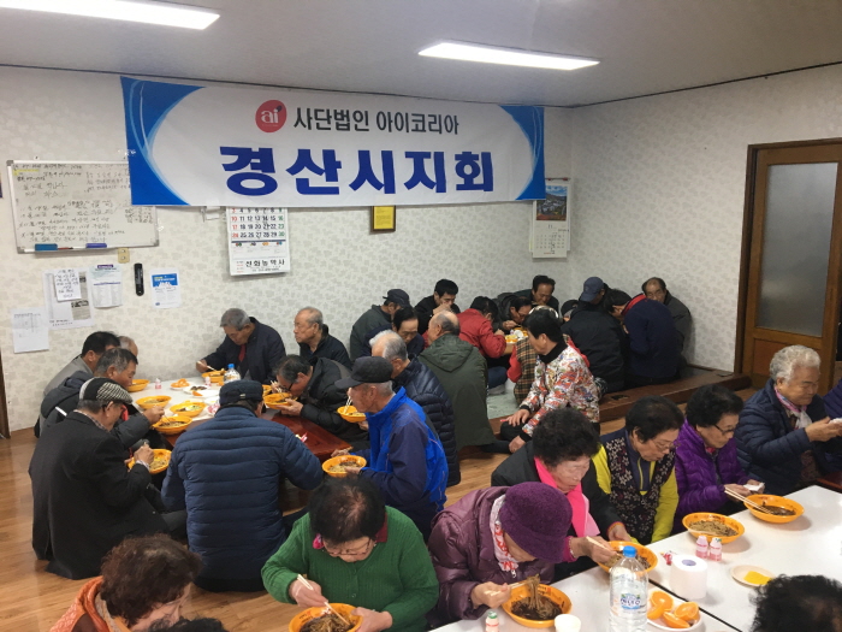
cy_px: 316
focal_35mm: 29
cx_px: 421
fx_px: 705
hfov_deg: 61.7
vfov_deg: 48.2
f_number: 2.2
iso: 80
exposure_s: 1/30
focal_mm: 4.15
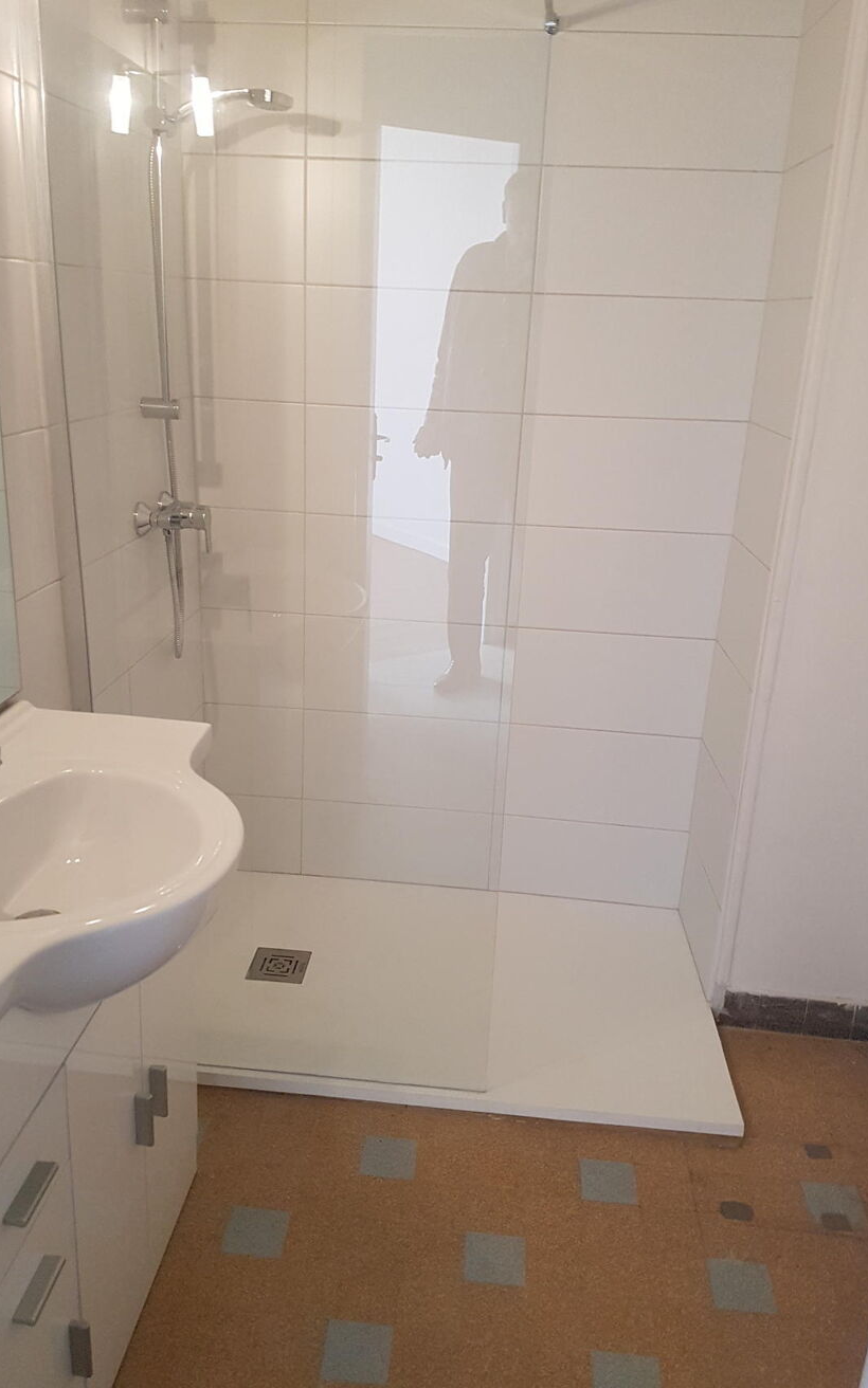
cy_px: 688
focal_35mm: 28
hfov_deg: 44.5
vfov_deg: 66.5
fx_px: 1060
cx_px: 404
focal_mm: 4.2
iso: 200
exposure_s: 1/33
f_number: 1.7
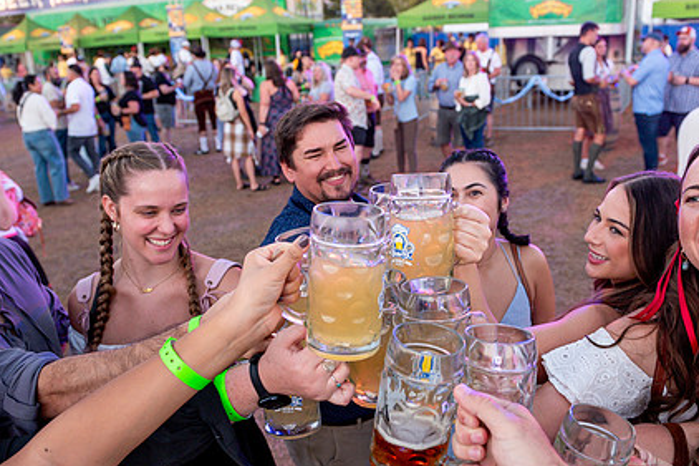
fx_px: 640
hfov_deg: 57.2
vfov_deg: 39.9
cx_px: 359
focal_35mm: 33
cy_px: 246
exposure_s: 1/200
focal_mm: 24
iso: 1000
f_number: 4
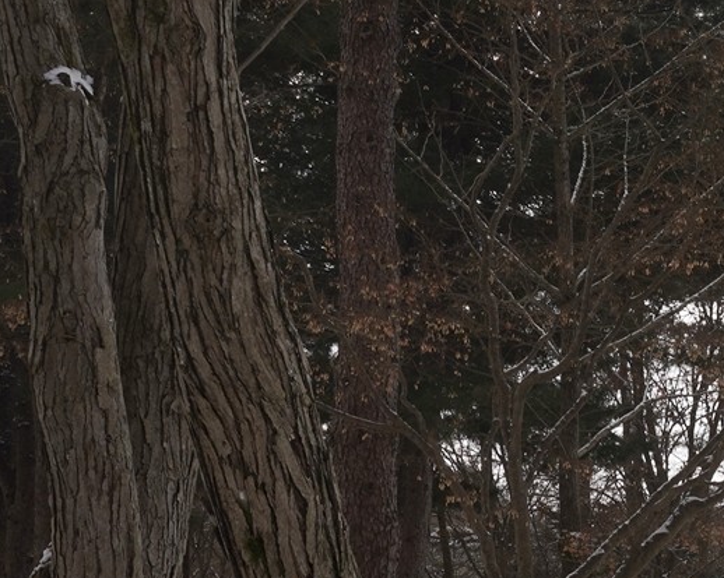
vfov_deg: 13.1
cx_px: 1364
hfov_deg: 14.3
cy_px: 546
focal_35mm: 116
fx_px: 2485
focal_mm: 32
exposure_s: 1/100
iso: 320
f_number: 14
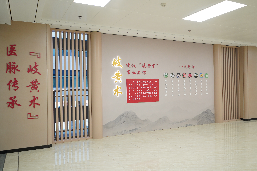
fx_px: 207
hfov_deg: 63.7
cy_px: 86
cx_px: 128
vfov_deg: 45.0
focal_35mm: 29
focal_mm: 29
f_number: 5.6
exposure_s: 1/80
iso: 1000
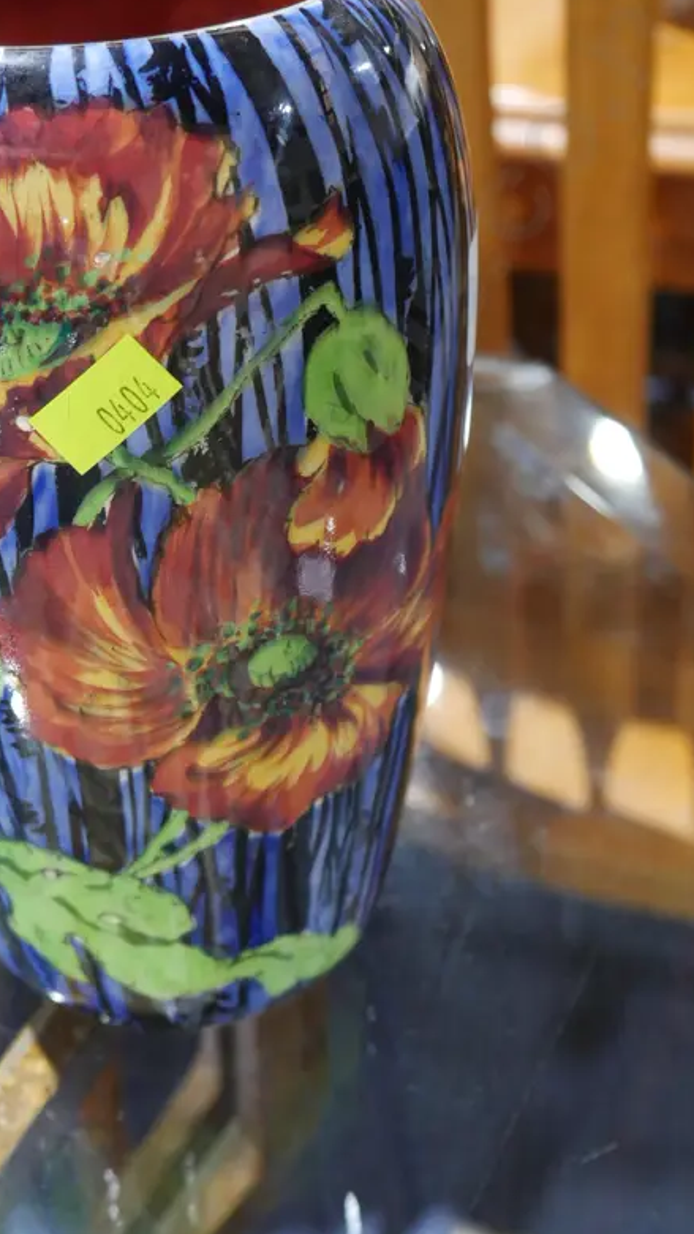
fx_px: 1964
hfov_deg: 19.9
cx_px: 210
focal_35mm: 60
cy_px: 608
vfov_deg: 34.9
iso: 2000
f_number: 4.6
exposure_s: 1/60
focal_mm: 21
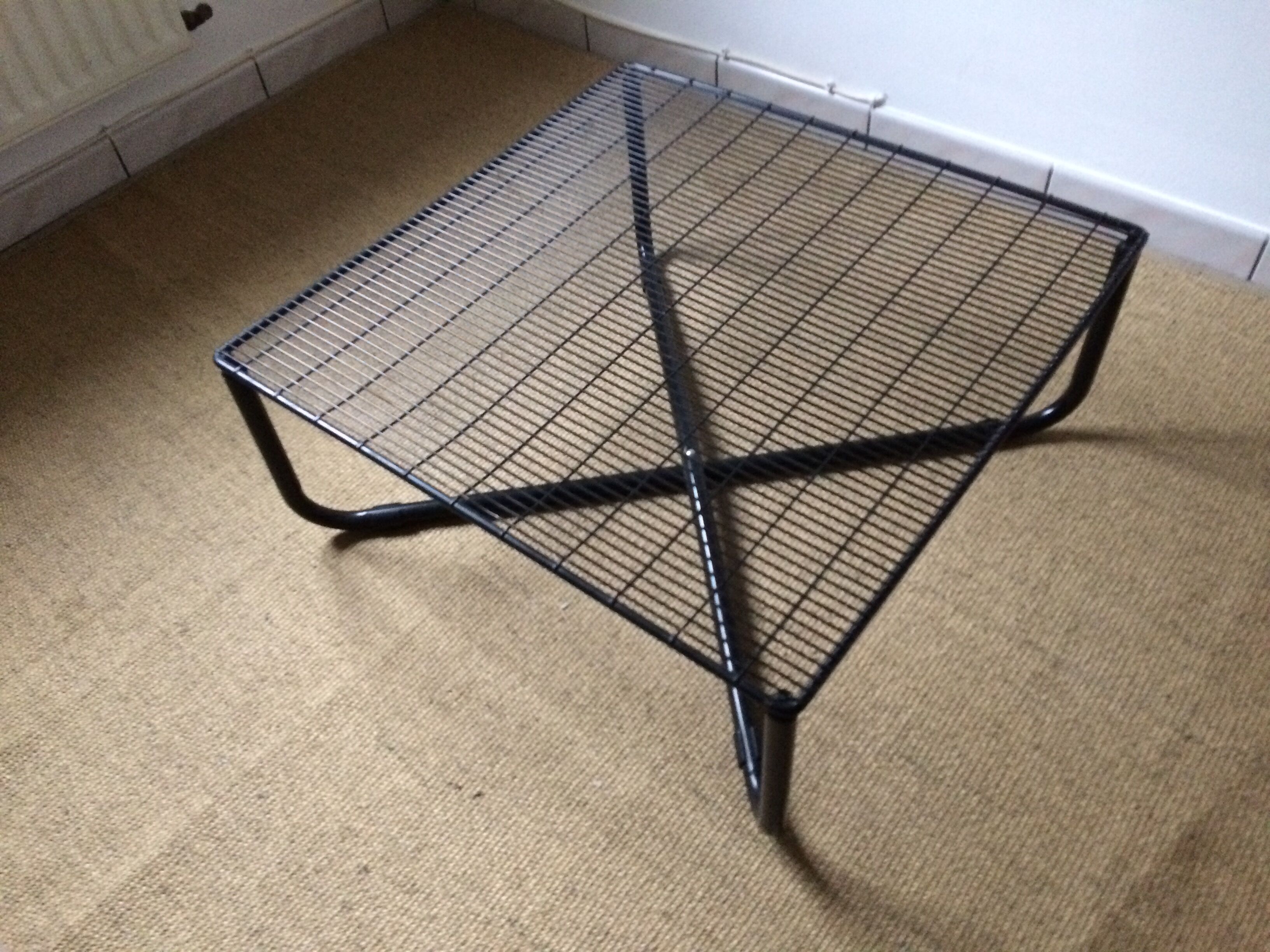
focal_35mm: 29
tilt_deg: -49.9
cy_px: 476
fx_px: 1064
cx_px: 635
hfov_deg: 61.7
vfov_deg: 48.2
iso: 320
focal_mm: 4.15
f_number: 2.2
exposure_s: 1/17
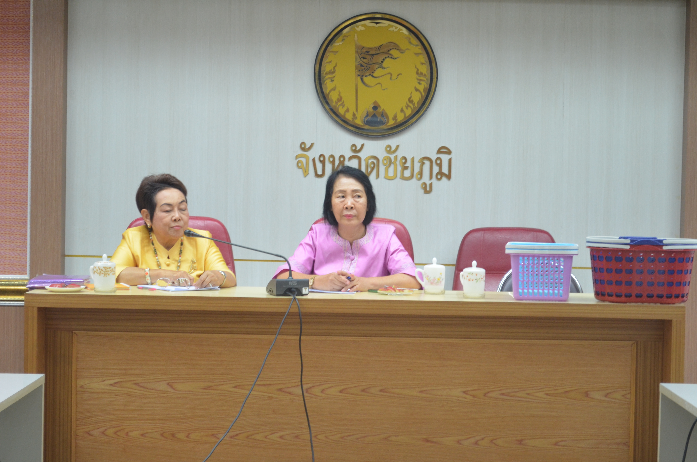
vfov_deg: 16.5
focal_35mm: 82
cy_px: 231
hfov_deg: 24.7
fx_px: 1594
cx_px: 348
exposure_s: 1/30
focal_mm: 55
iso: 1100
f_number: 5.6
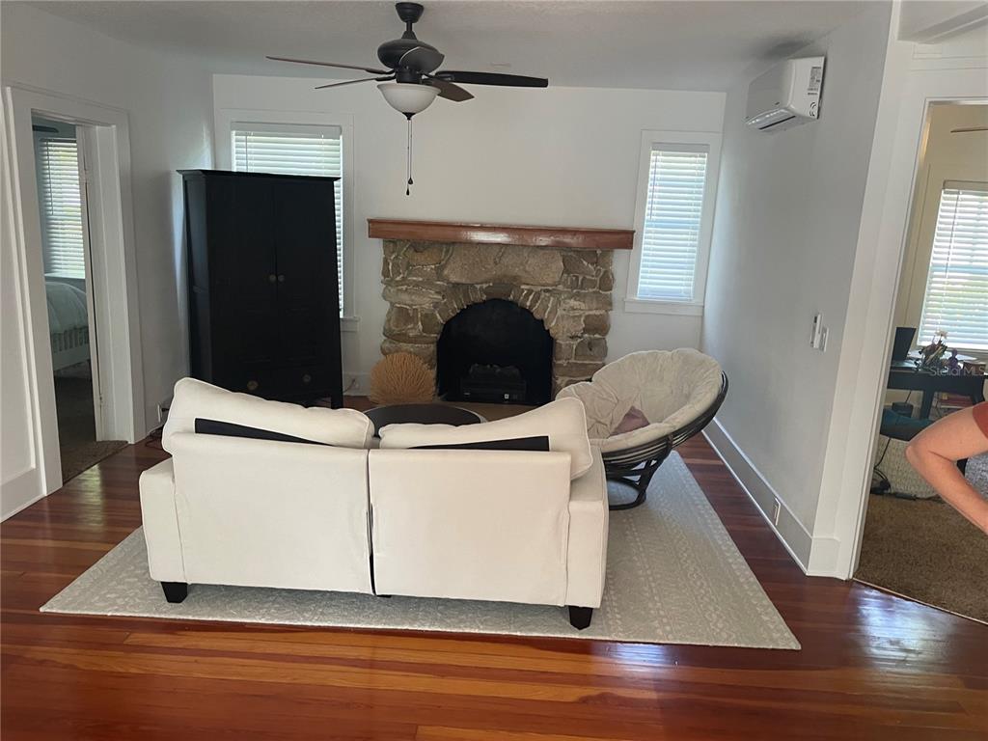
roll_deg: -2.7
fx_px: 742
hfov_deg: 67.3
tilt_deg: -13.2
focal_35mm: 26
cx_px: 494
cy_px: 370
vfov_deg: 53.1
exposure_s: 1/60
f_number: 1.6
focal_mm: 4.2
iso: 125
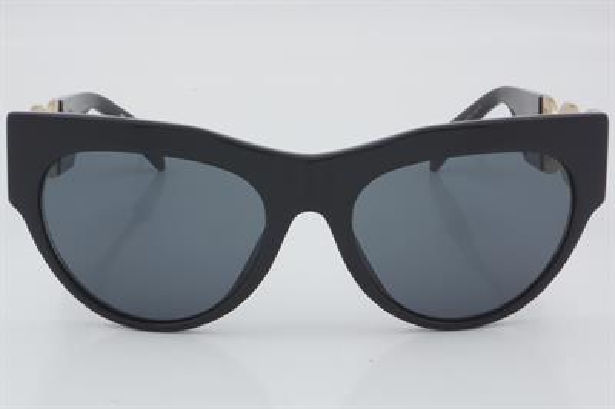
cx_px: 308
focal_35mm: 82
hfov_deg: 24.6
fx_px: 1408
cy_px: 204
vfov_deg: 16.5
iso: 100
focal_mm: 55
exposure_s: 1/3
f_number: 32
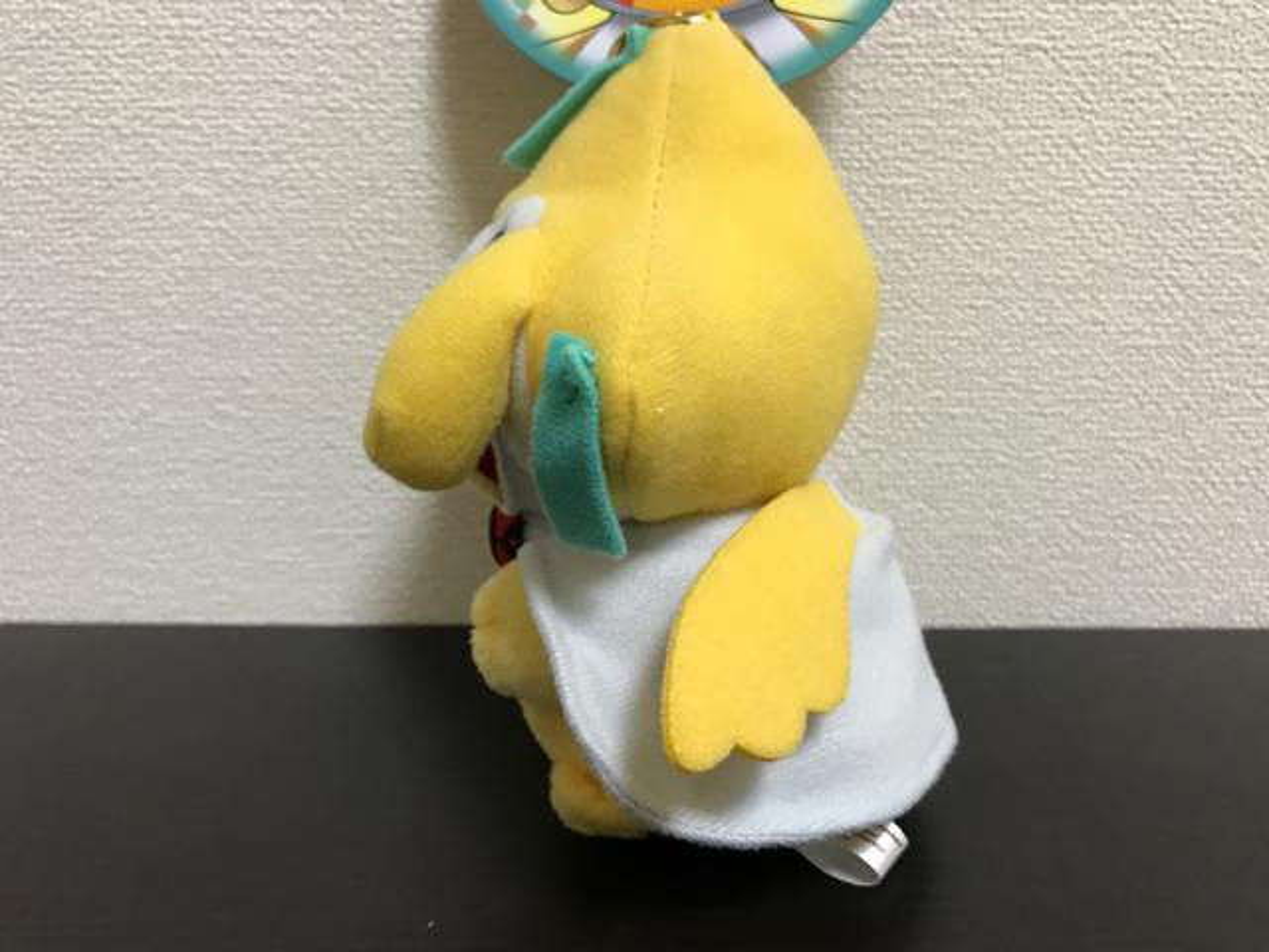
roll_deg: -0.7
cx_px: 634
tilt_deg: -16.4
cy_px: 476
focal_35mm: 28
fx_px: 1026
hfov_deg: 63.4
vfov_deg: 49.7
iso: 50
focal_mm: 3.99
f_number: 1.8
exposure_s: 1/17
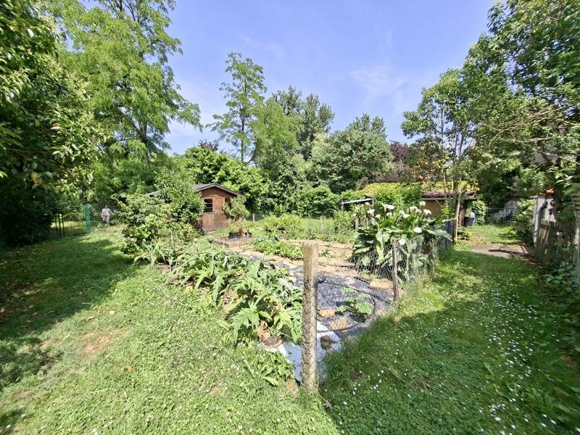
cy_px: 218
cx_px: 290
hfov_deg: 106.2
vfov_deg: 89.9
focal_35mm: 13
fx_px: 218
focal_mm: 1.74
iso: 40
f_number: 2.2
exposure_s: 1/603
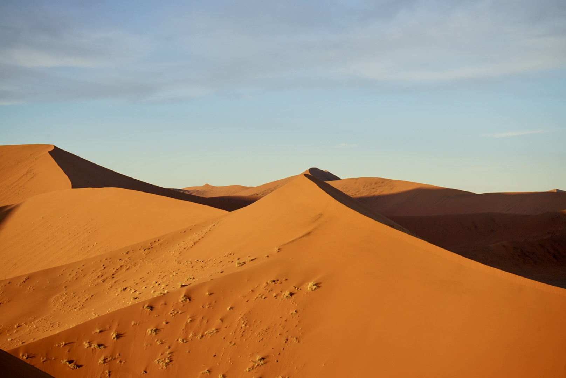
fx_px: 1101
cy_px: 189
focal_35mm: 70
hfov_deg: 28.8
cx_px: 283
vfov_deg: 19.5
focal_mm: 70
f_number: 8
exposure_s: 1/100
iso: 100
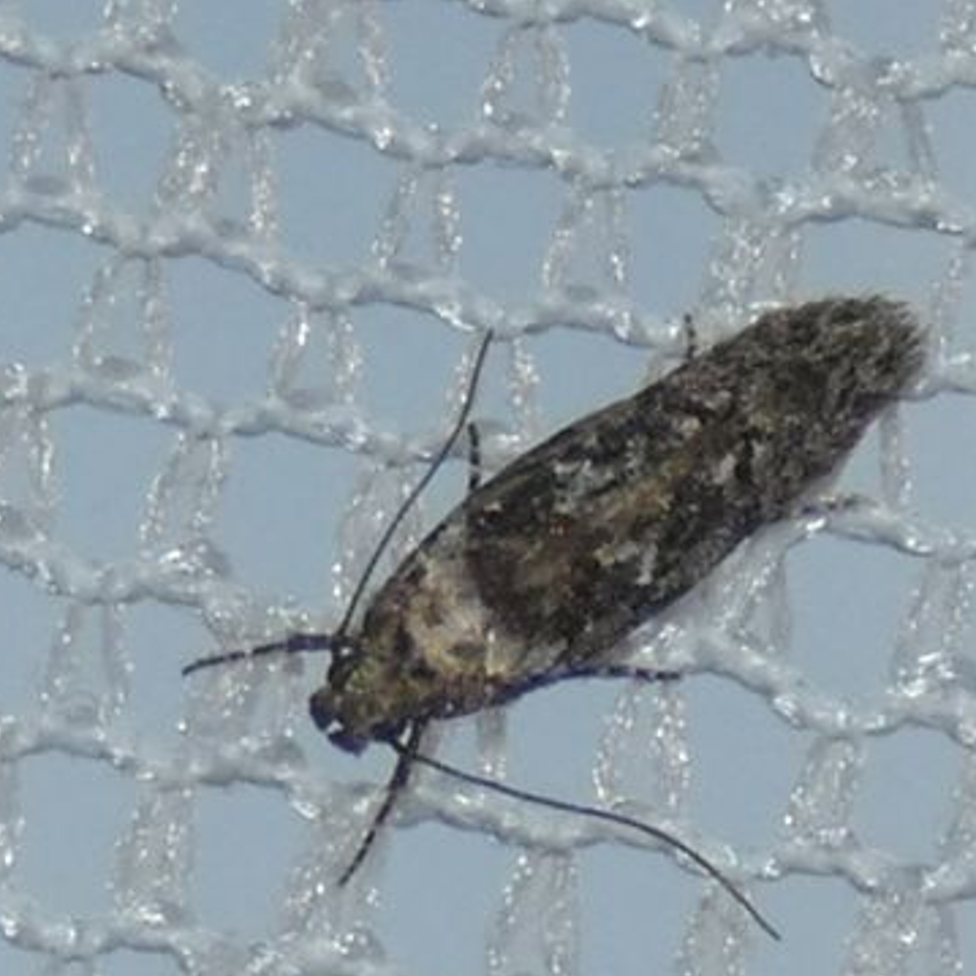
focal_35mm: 225
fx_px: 7177
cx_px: 556
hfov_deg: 7.8
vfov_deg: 7.8
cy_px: 650
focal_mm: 19.2
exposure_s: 1/400
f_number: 4.9
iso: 80
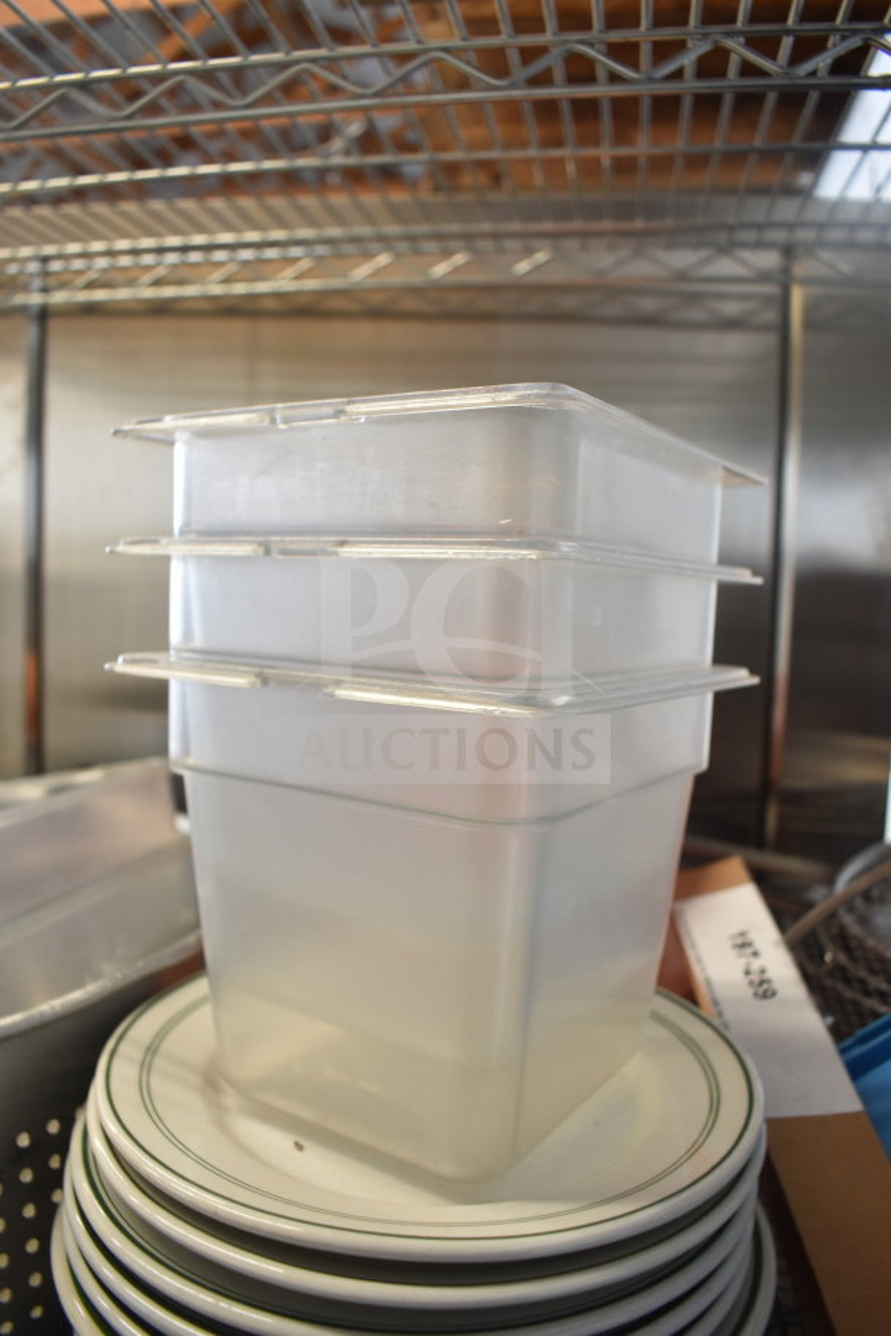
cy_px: 668
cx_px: 446
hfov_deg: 47.9
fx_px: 1002
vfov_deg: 67.4
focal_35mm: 27
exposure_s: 1/30
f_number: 3.5
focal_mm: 18
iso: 640
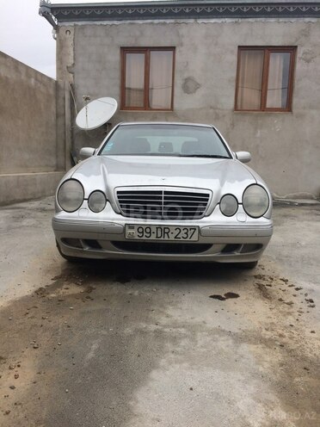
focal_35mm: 29
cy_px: 214
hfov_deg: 48.2
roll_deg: -1.4
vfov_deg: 61.7
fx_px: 357
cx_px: 160
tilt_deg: -10.4
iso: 32
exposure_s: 1/595
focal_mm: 4.15
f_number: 2.2
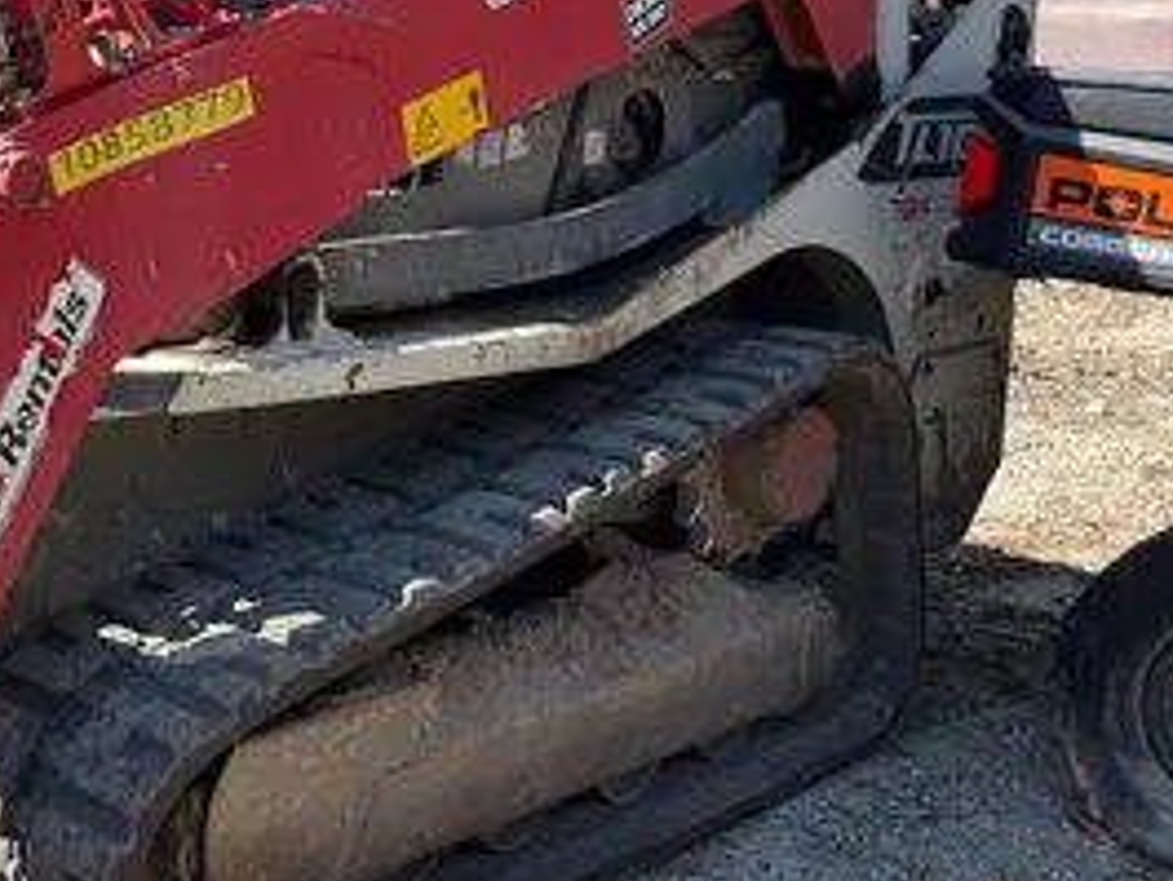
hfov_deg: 33.5
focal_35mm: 54
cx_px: 102
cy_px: 396
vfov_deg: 27.0
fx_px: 1831
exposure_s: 1/1036
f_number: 1.6
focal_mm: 5.1
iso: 50
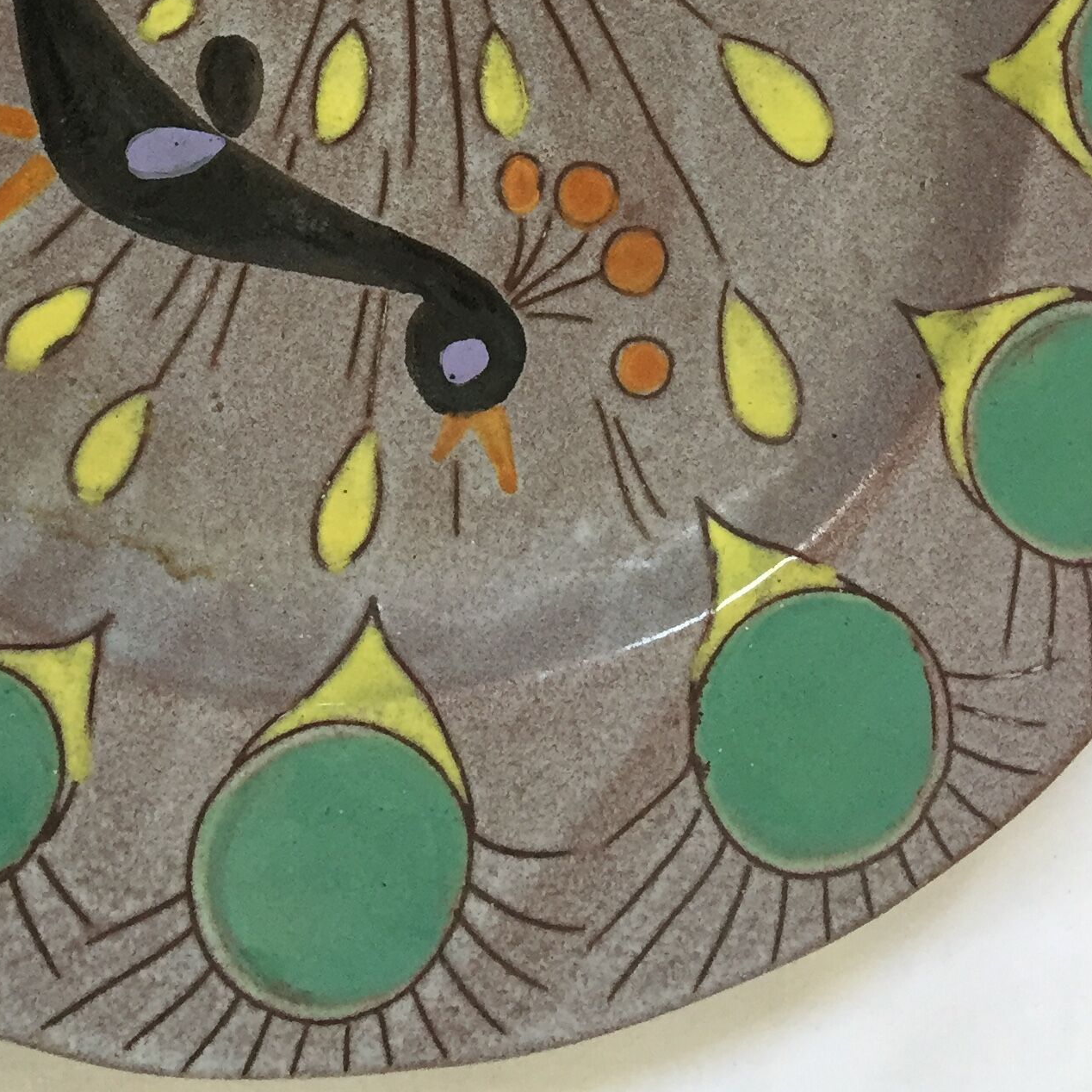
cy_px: -162
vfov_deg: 24.1
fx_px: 2356
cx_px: 347
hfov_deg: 25.9
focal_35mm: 66
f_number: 2.2
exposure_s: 1/33
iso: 64
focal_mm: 4.15
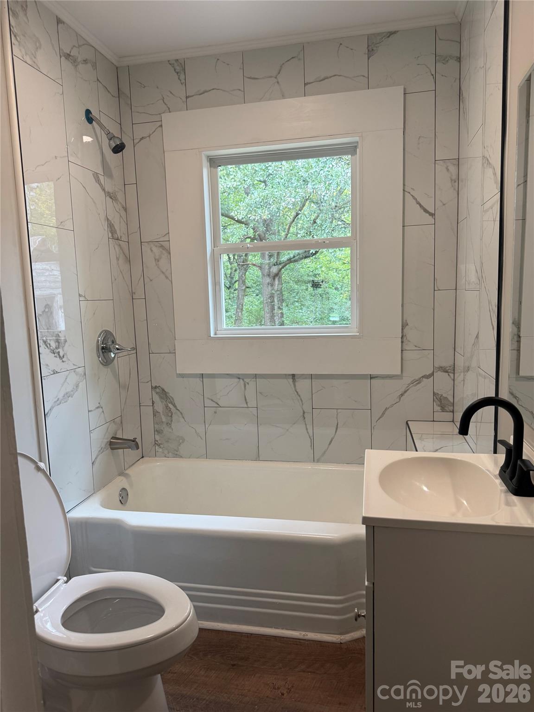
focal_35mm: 24
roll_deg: +1.6
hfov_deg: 56.8
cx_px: 267
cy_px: 356
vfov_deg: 71.6
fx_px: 494
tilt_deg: -7.0
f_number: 1.78
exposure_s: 1/120
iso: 125
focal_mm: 6.76
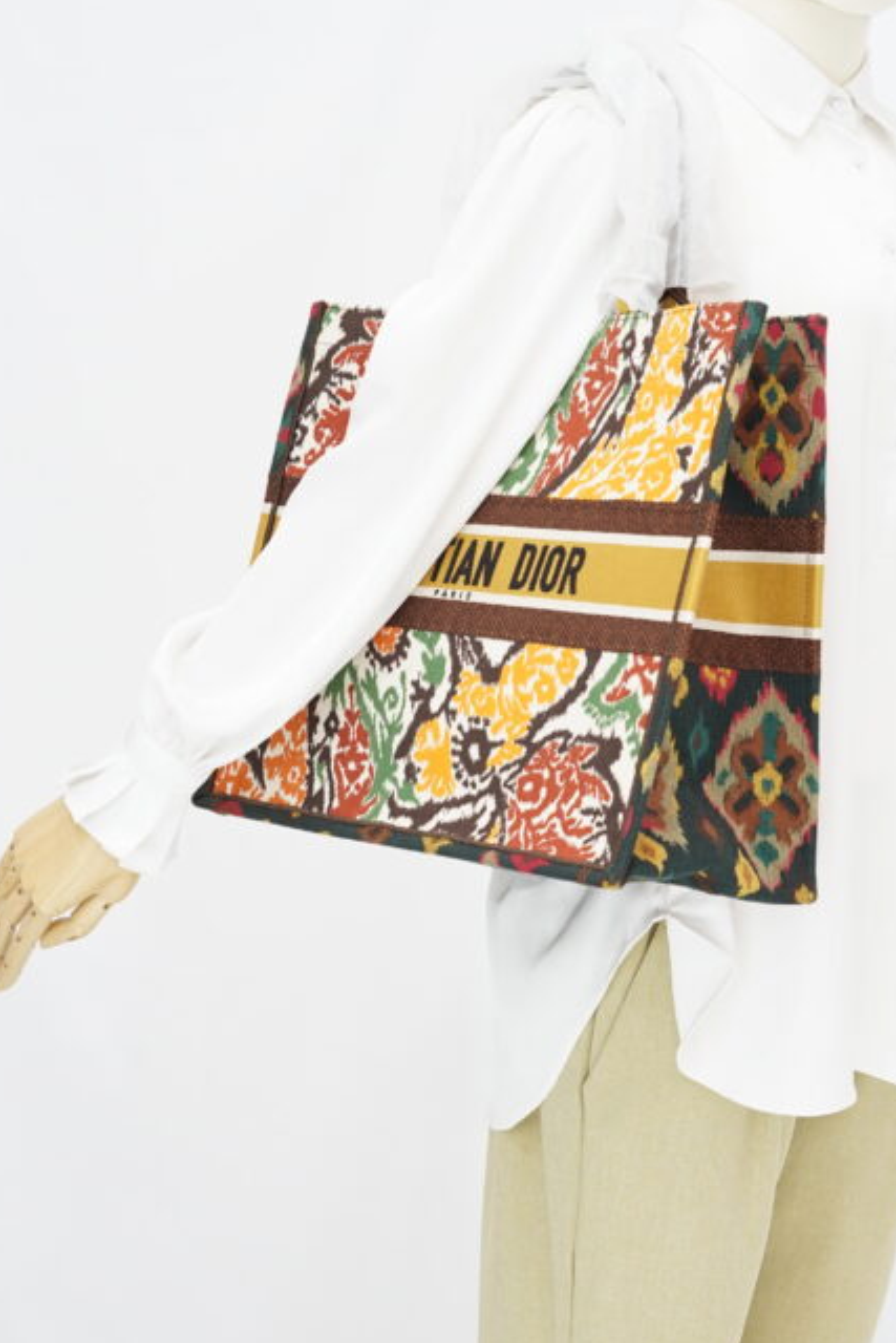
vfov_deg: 25.3
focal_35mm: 80
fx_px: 2985
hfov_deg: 17.0
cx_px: 586
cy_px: 732
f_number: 6.3
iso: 640
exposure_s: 1/6
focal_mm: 50
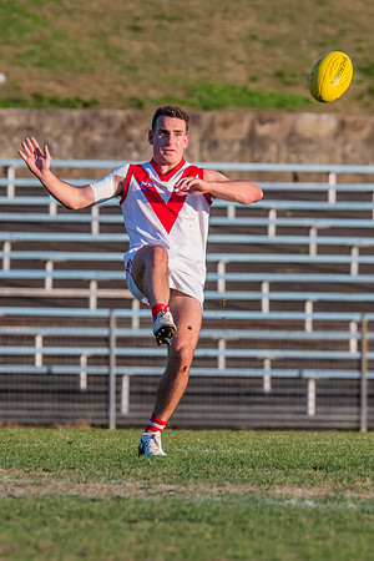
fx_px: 15718
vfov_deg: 2.0
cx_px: 174
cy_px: 218
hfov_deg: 1.4
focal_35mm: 1009
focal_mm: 420
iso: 800
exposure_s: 1/1600
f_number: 6.3
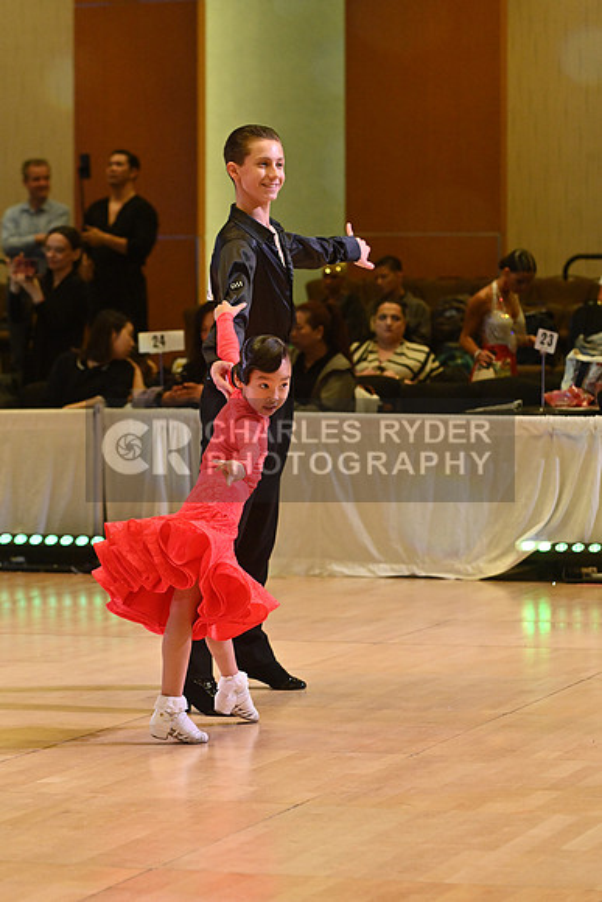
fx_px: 3259
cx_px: 301
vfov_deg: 15.8
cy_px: 451
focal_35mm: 130
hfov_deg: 10.6
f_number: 6.3
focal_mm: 130
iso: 4000
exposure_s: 1/400
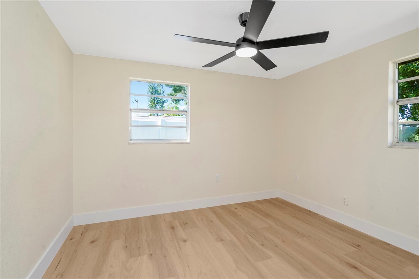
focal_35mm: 16
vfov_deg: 73.7
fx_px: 186
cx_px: 210
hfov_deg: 96.7
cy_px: 140
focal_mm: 16
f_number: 6.7
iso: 320
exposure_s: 1/60
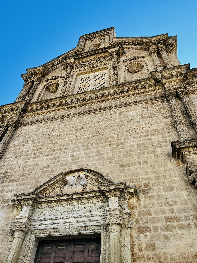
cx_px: 98
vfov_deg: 67.3
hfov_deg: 53.1
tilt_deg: +50.2
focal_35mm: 26
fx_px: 197
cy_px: 132
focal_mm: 5.1
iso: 50
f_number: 1.6
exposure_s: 1/1862
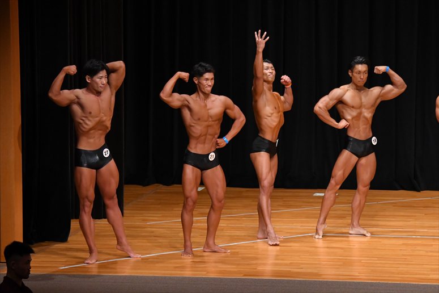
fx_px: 2462
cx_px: 220
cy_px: 146
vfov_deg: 6.8
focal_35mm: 202
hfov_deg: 10.2
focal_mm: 135
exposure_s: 1/400
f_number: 5.6
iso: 4000
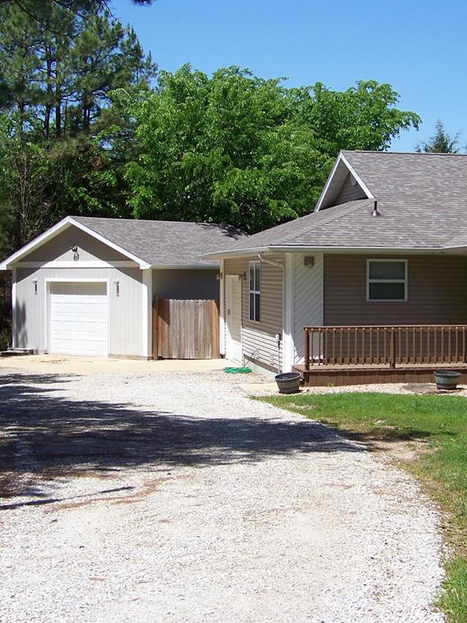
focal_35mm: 66
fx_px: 1187
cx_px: 288
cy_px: 312
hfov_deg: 22.2
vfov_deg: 29.4
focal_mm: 7.6
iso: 64
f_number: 2.8
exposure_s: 1/800
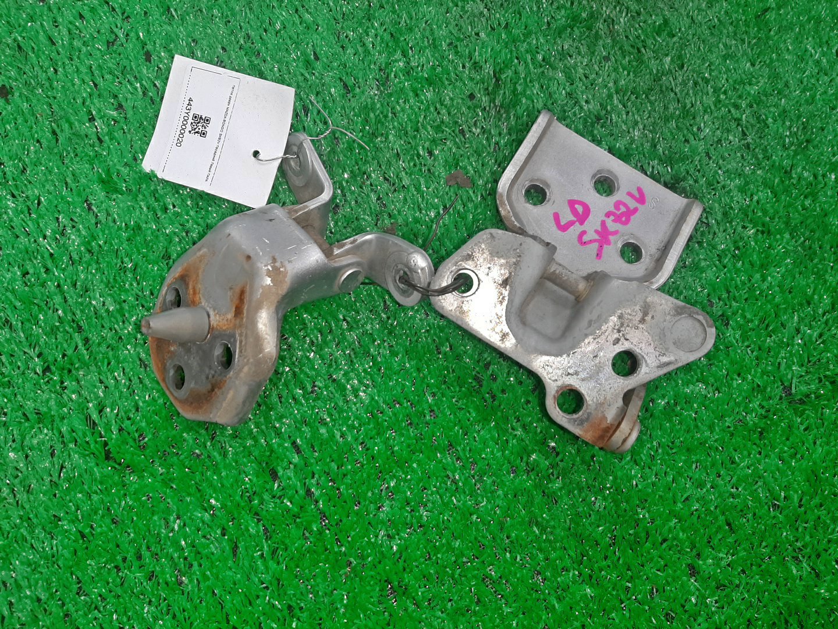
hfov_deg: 67.3
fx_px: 629
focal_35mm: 26
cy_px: 314
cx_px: 419
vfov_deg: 53.1
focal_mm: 3.93
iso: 87
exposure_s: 1/50
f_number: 1.7
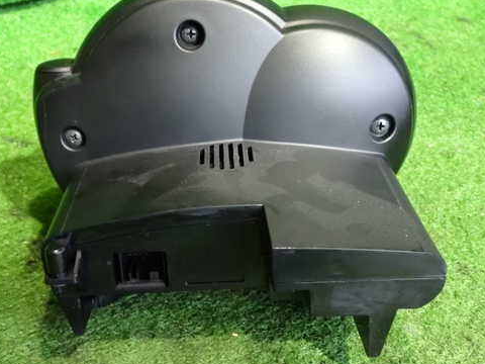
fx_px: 630
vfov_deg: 32.2
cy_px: 177
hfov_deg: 42.0
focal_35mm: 45
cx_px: 224
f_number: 2.5
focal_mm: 6.37
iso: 1250
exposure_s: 1/25
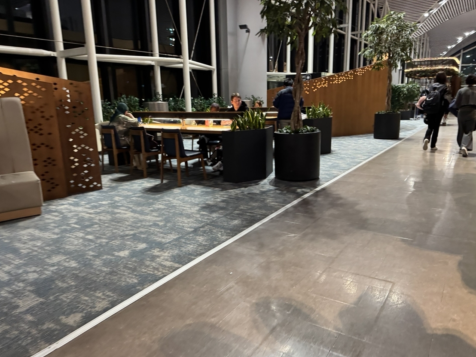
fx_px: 358
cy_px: 187
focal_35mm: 26
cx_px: 229
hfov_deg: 67.3
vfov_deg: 53.0
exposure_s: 1/50
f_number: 1.78
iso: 500
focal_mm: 6.76
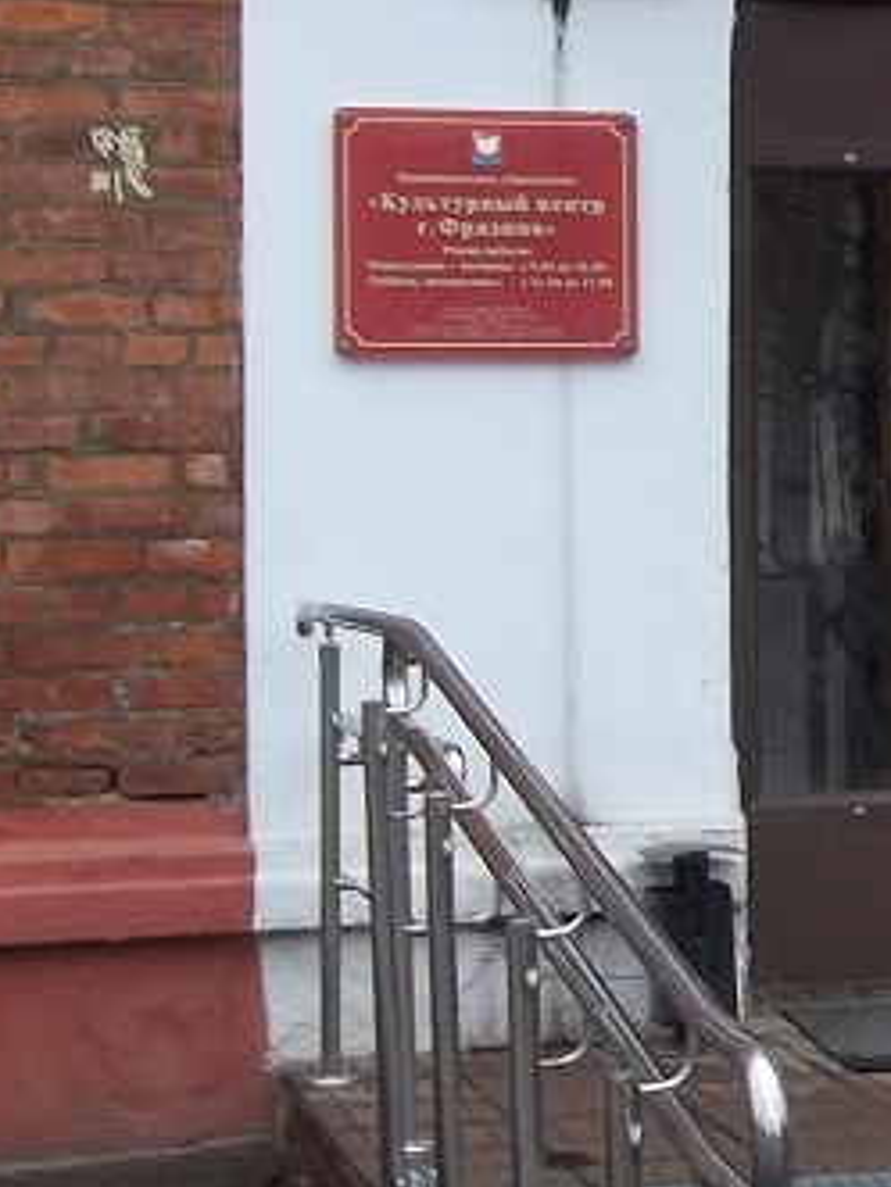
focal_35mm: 124
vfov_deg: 15.9
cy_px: 488
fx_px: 4256
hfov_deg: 11.1
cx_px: 1630
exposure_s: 1/80
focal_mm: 5.7
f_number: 2.9
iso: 64
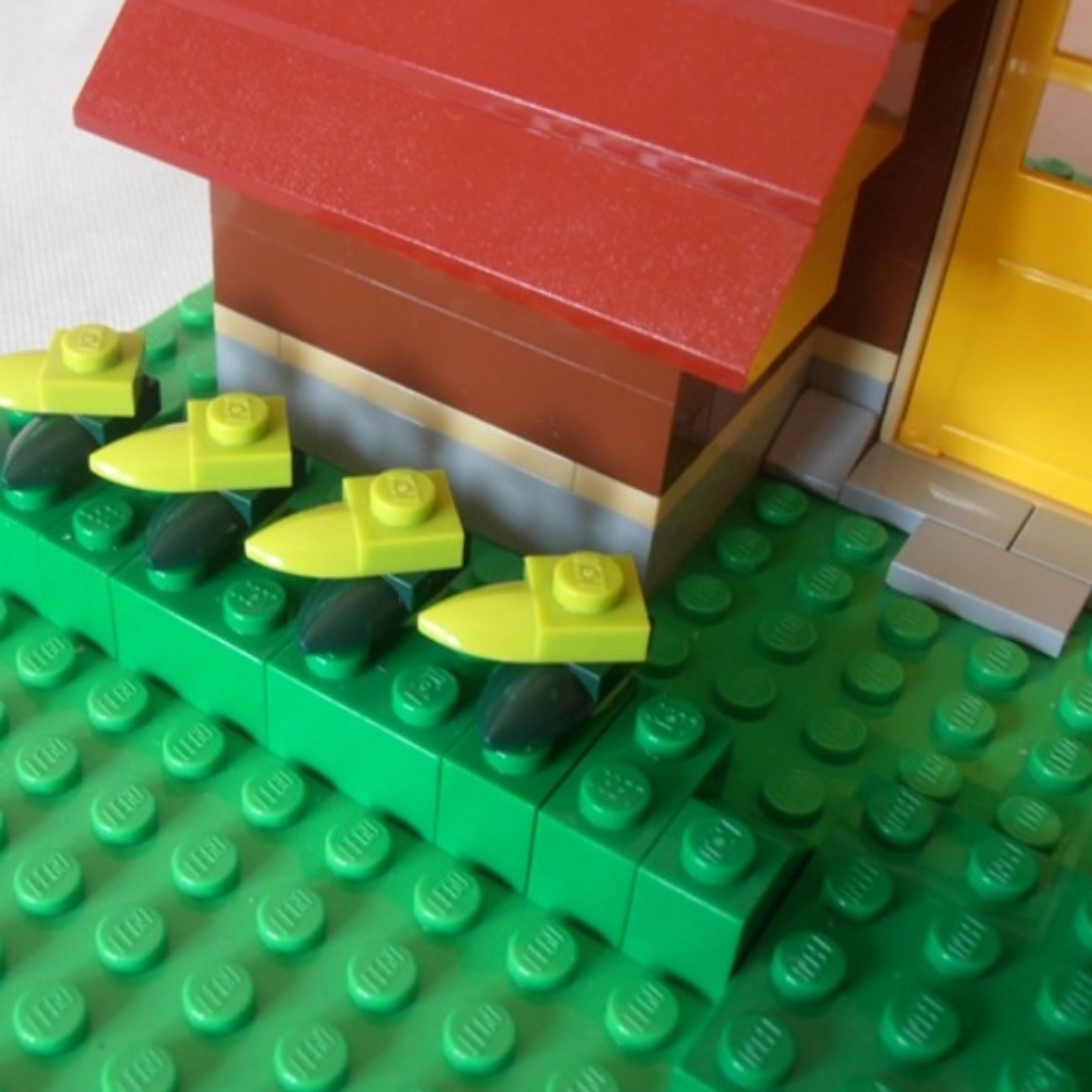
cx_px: 382
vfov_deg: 34.0
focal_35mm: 50
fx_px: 1785
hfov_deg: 33.8
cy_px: 516
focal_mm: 6.61
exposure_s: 1/25
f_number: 3.9
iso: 125
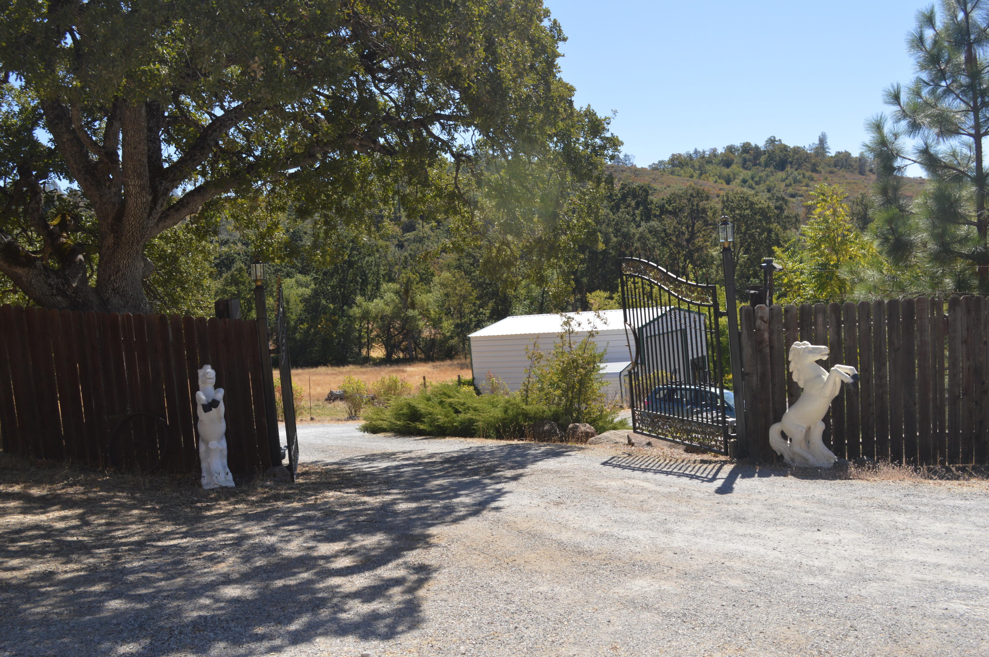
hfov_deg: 53.2
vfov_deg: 36.8
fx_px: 988
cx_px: 494
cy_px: 328
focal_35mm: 36
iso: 100
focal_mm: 24
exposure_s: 1/200
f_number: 6.3
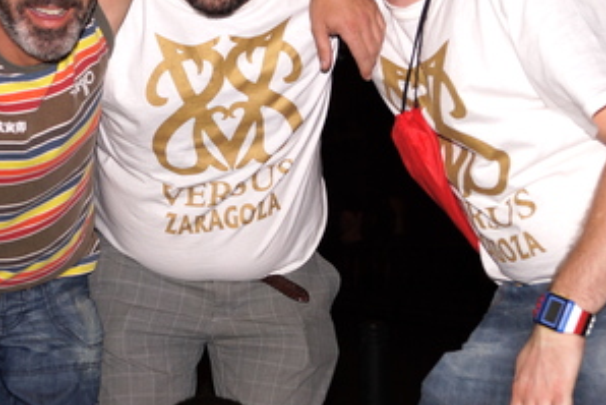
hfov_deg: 26.5
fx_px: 1280
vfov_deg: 18.0
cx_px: 226
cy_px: 195
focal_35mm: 76
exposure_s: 1/160
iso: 100
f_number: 4
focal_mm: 24
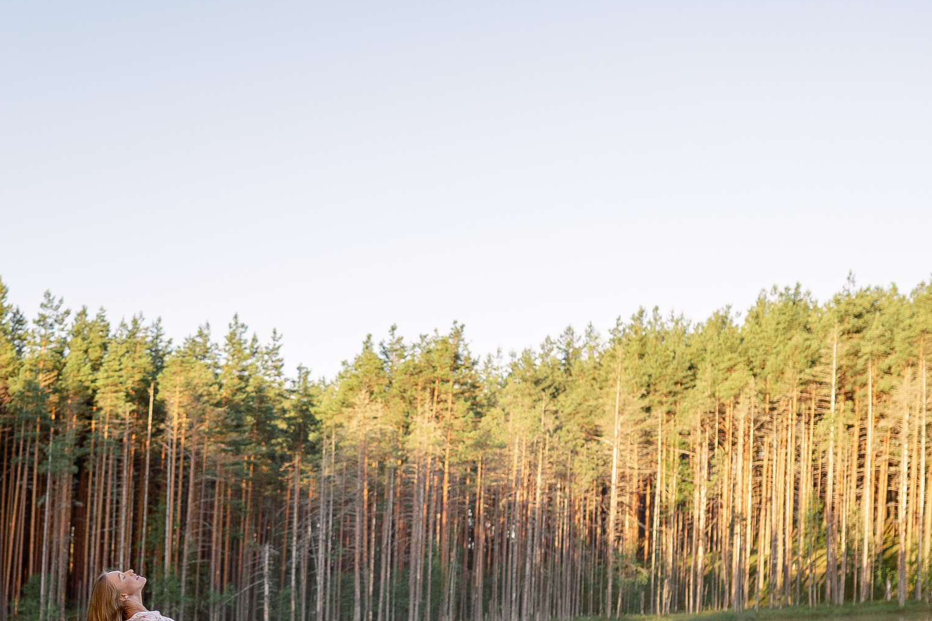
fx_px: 1709
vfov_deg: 20.3
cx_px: 230
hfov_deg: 30.0
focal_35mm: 66
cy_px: 527
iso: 400
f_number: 2.2
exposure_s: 1/1600
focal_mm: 35
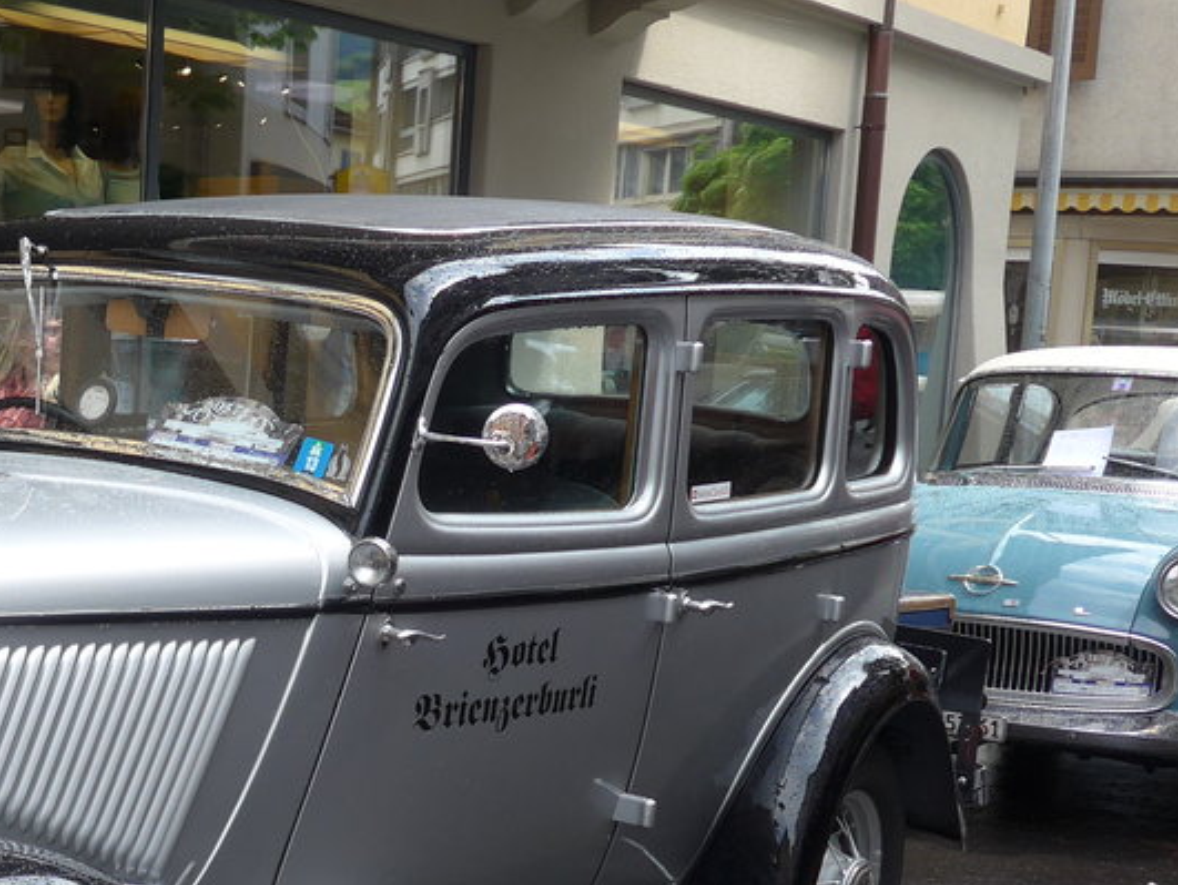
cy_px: 730
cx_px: -31
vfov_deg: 20.8
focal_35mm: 70
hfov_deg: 26.1
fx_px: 2384
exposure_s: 1/400
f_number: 2.8
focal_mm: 6.5
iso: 80
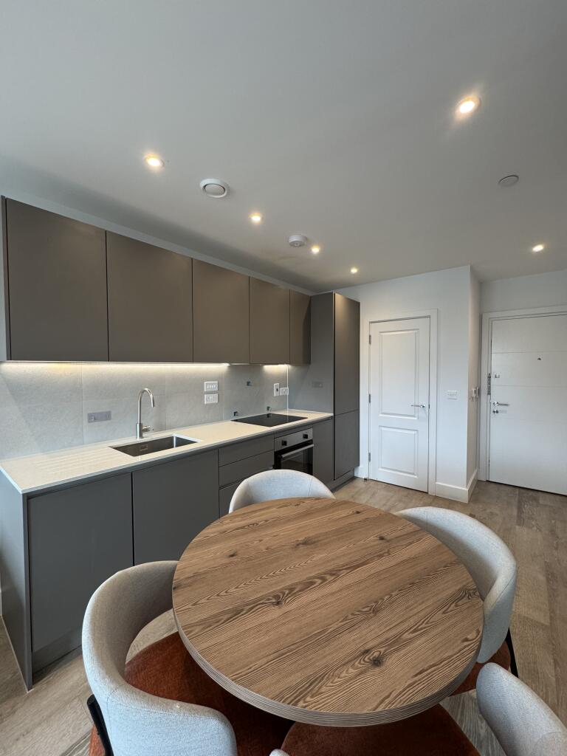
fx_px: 306
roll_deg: -0.1
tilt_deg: -1.3
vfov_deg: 102.1
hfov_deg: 85.7
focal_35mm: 14
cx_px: 284
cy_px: 378
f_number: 2.2
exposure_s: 1/100
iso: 200
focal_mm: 2.22
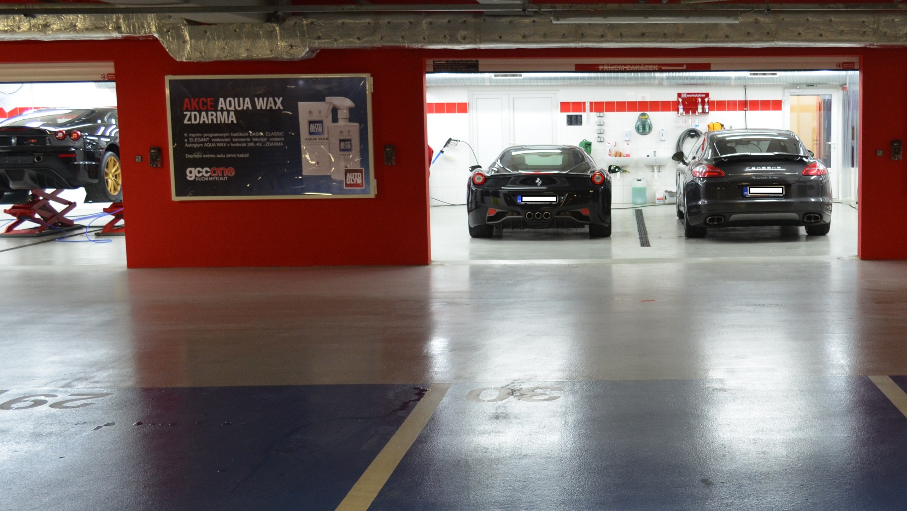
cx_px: 669
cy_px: 257
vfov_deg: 24.9
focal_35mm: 48
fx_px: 1155
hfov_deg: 41.7
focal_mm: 20
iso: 640
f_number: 4
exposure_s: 1/60
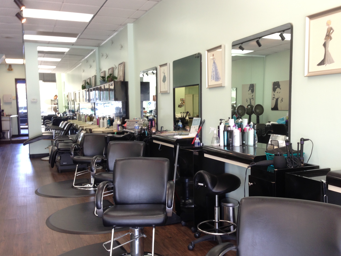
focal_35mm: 37
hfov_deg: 50.1
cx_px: 183
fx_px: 364
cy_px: 138
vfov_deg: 38.6
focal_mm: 4.12
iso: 50
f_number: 2.4
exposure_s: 1/24
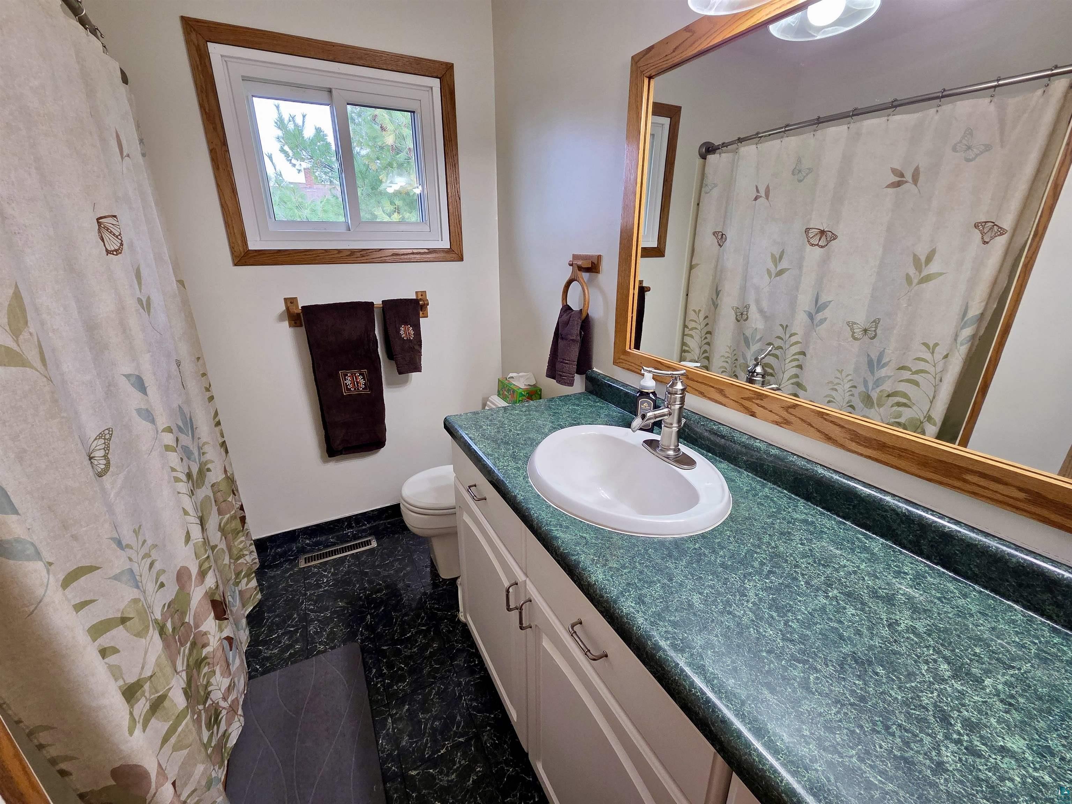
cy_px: 402
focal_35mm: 13
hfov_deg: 106.2
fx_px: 403
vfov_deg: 89.9
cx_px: 536
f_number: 2.2
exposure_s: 1/60
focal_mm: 2.2
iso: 160
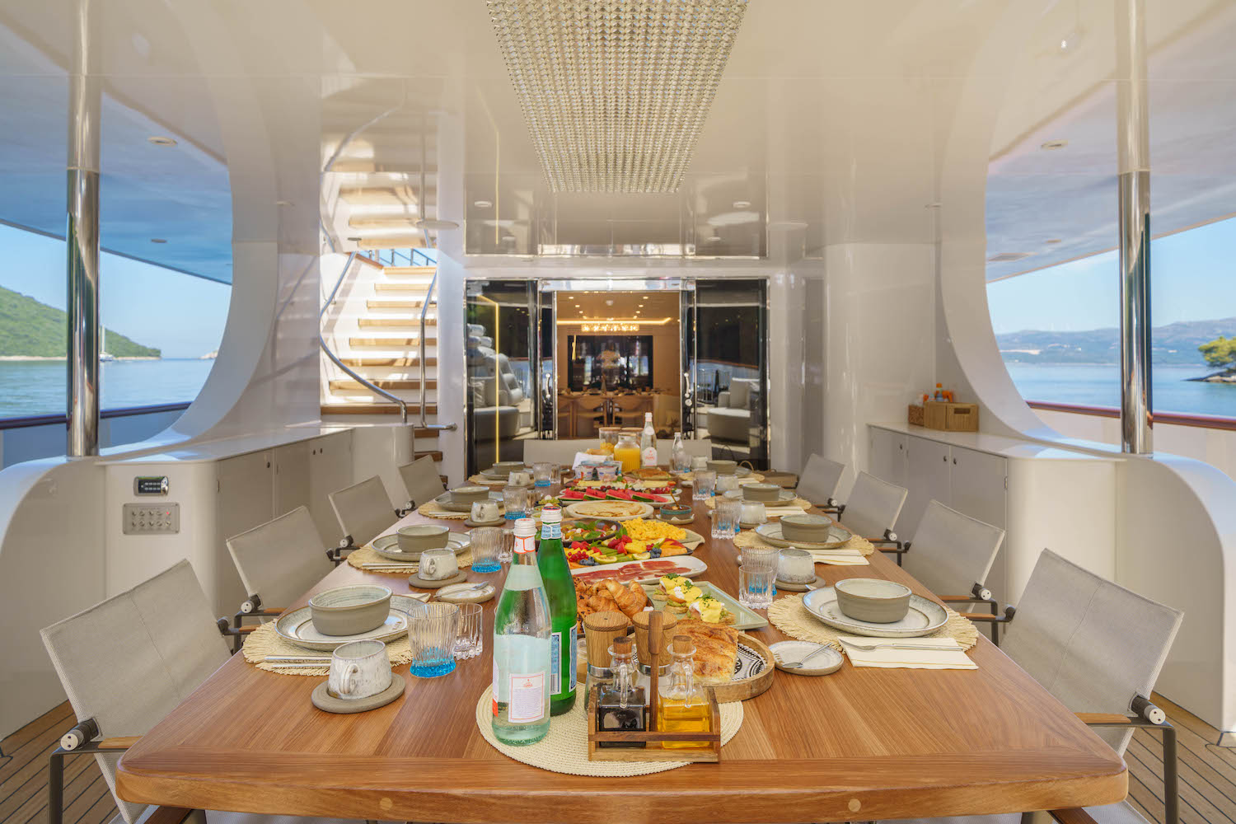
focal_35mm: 20
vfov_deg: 61.9
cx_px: 618
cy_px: 412
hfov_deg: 84.0
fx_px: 687
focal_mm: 20
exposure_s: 1/160
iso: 100
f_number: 5.6
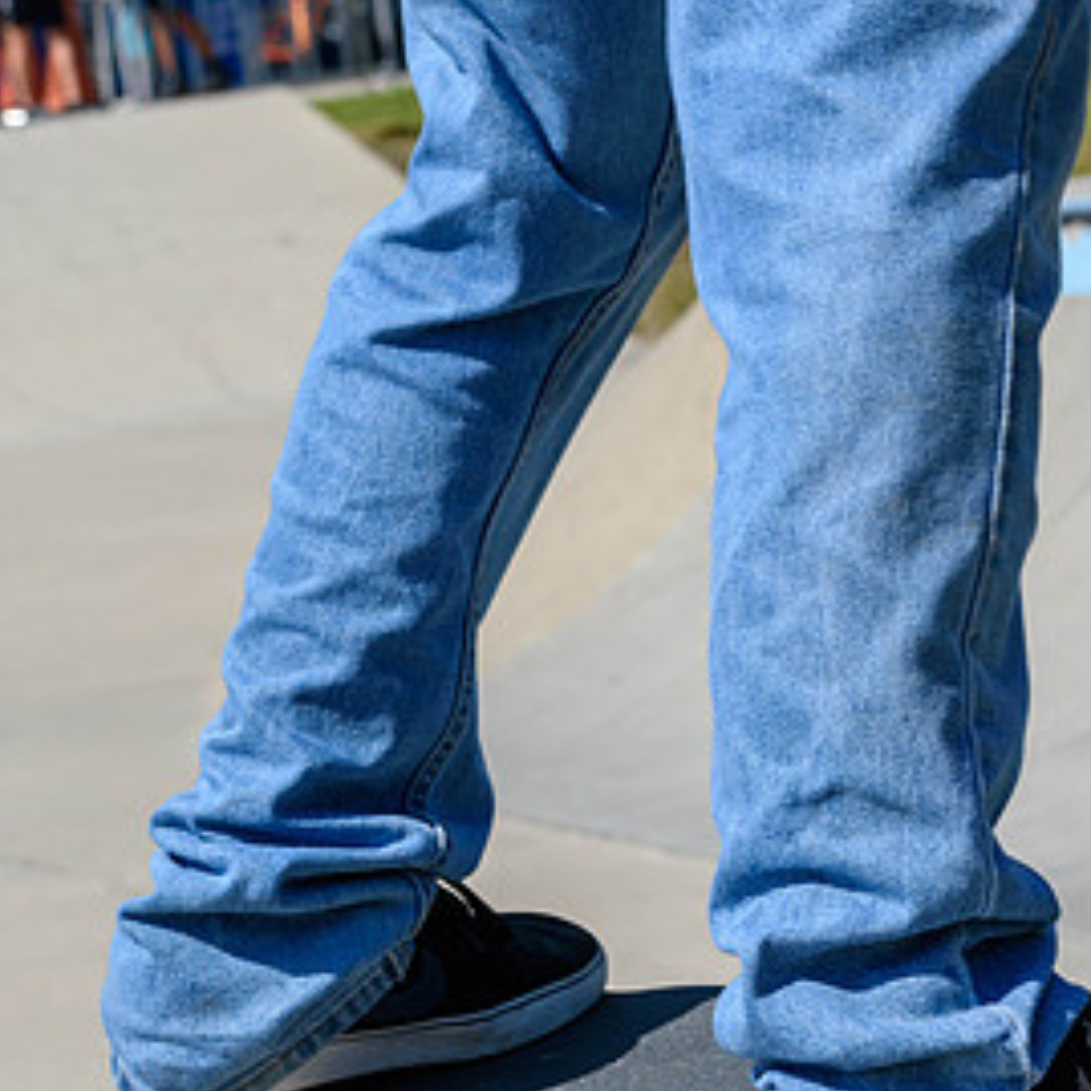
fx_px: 5313
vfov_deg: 11.7
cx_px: 568
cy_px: 767
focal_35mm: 149
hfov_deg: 11.7
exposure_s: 1/800
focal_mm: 70
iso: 200
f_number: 7.1
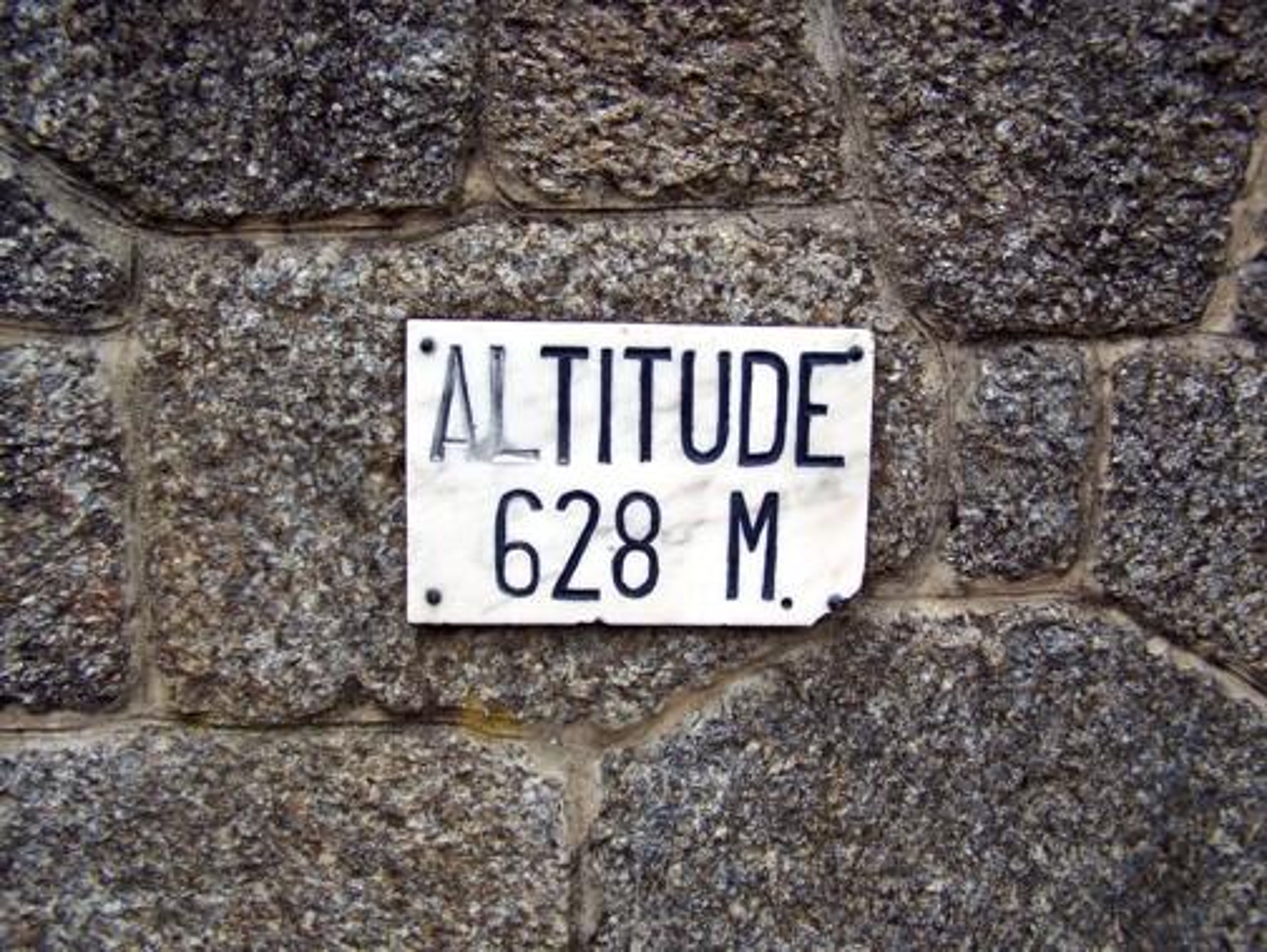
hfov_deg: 48.9
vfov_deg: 37.8
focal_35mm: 38
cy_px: 476
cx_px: 634
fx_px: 1392
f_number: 2.8
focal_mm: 6.3
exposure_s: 1/250
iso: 80
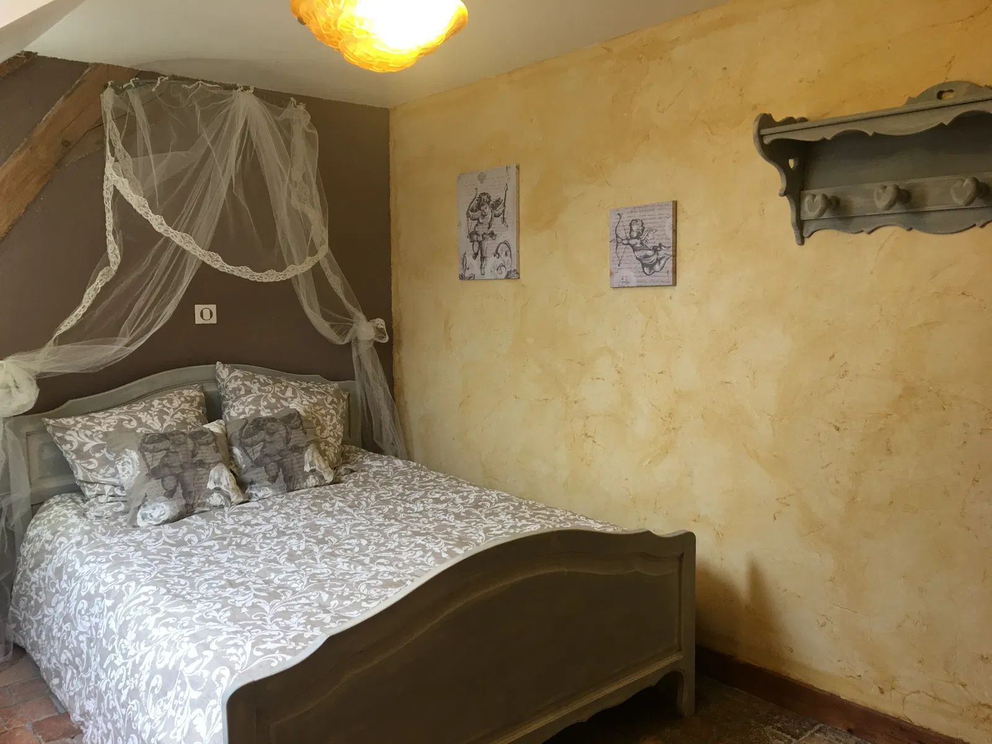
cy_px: 372
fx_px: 831
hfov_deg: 61.7
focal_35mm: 29
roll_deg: +0.8
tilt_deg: -4.1
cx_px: 496
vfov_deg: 48.2
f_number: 2.2
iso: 50
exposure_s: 1/17
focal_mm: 4.15
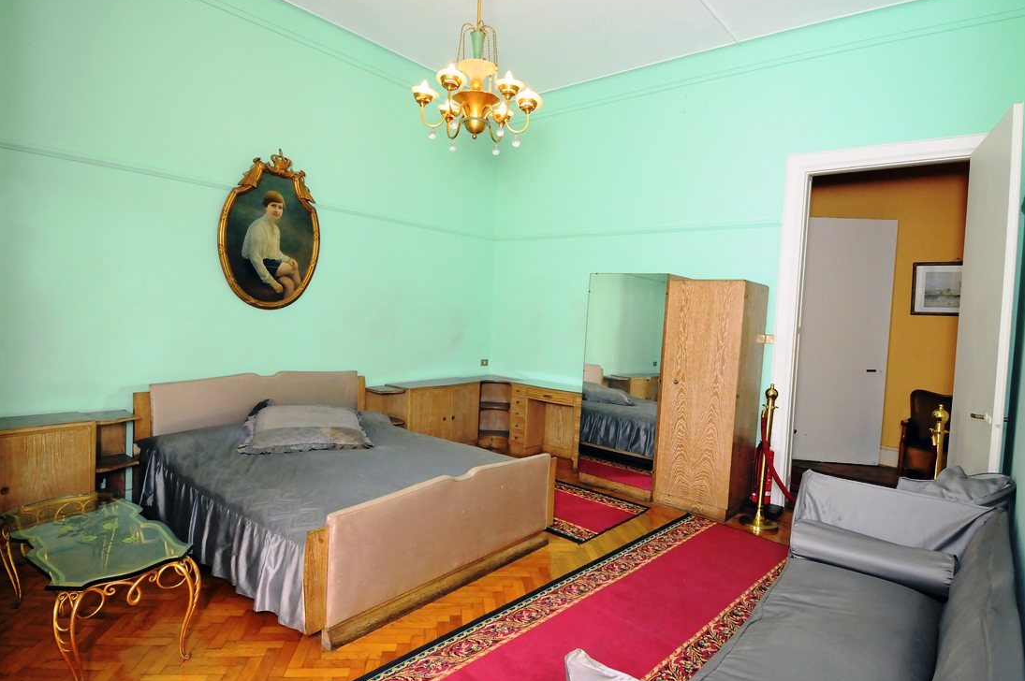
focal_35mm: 19
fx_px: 540
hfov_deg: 86.9
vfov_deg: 64.5
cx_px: 494
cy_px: 347
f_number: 8
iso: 1600
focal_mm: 12
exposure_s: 1/60
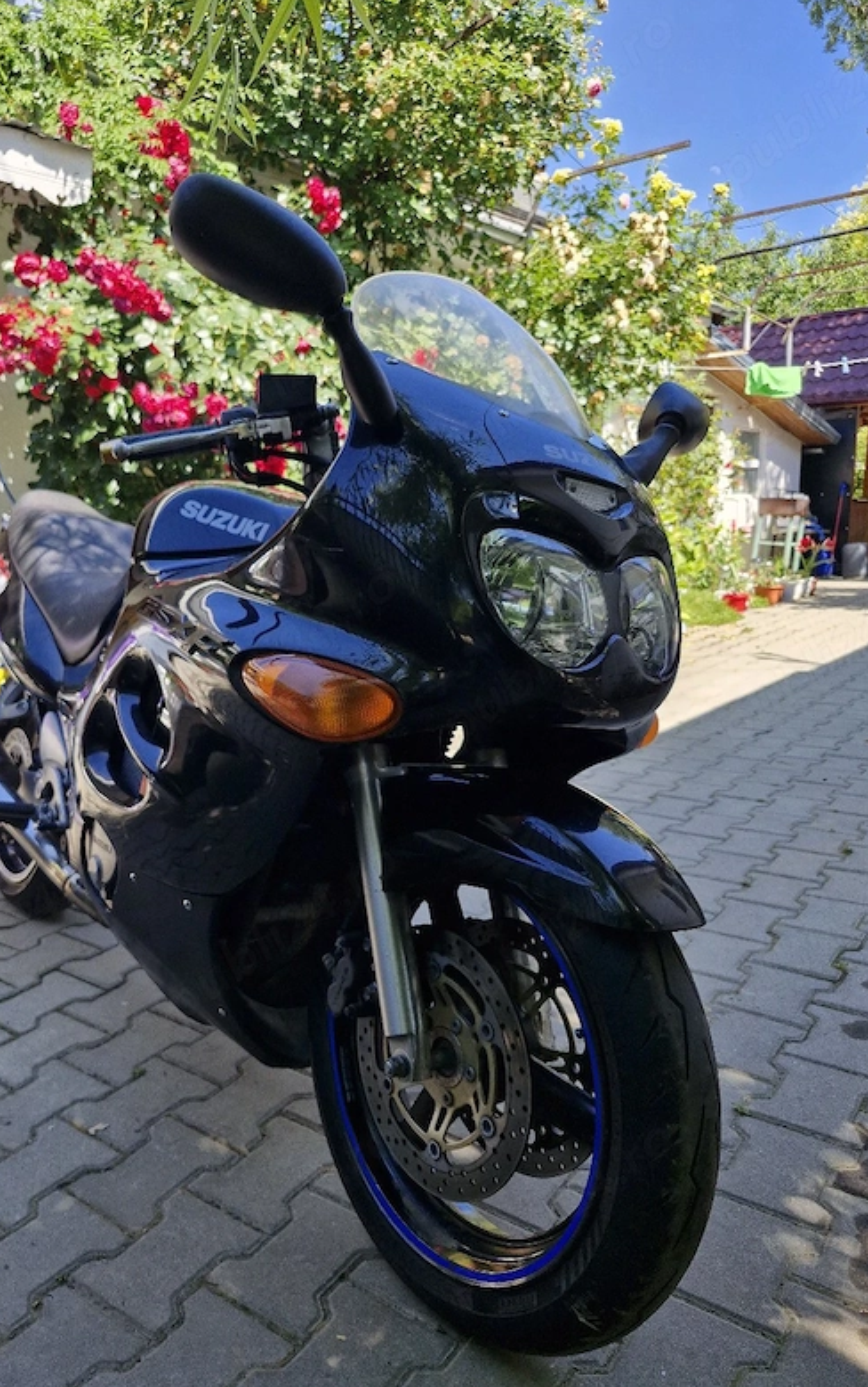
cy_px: 699
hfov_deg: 49.0
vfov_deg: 72.5
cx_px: 352
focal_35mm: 25
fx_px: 946
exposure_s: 1/476
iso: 50
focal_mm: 5.54
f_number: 1.8
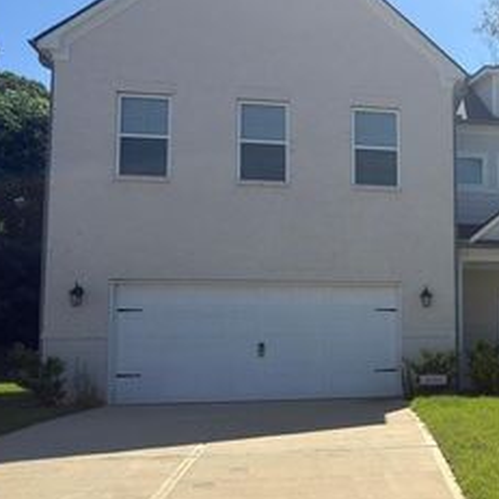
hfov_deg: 33.4
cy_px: 295
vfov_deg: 36.7
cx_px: 510
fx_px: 750
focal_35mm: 46
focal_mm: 6.76
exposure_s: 1/5000
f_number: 1.78
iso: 64
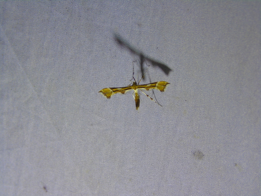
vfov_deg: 12.0
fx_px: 935
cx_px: 130
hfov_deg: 15.9
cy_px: 98
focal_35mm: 124
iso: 250
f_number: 4.8
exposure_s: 1/30
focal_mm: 22
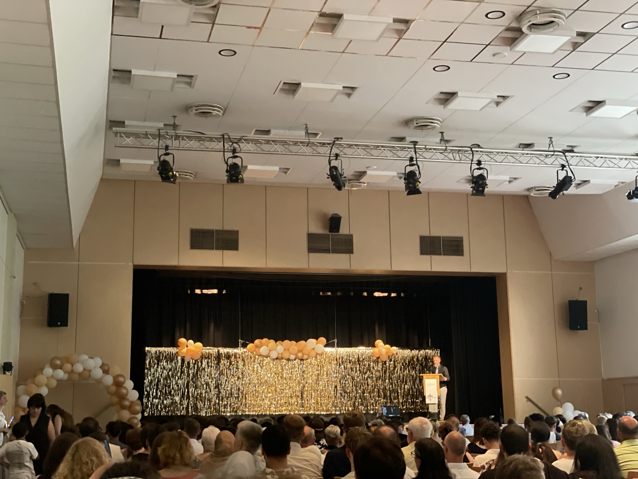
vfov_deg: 28.0
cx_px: 319
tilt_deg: +11.6
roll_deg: +0.8
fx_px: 958
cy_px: 240
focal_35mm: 52
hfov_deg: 36.8
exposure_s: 1/33
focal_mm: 6
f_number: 2
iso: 800
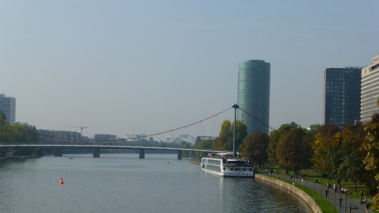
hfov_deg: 24.5
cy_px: 124
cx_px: 189
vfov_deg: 13.9
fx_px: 874
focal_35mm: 87
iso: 100
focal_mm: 14.2
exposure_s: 1/800
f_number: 5.1
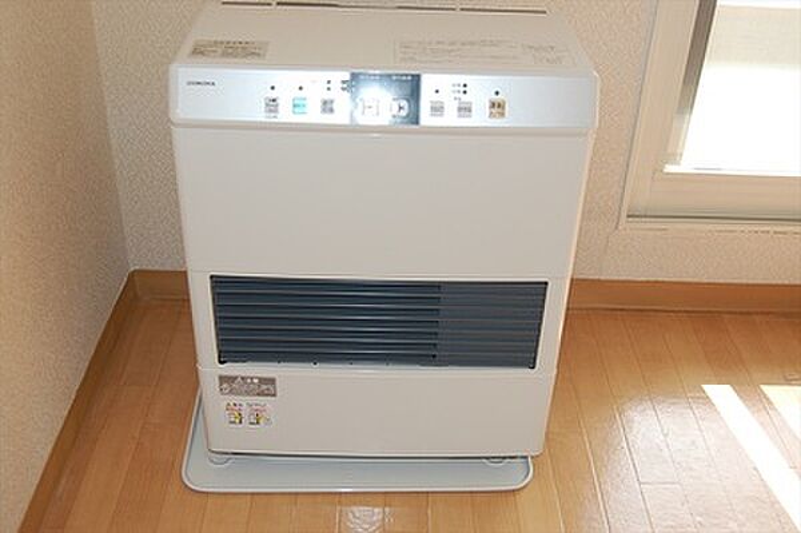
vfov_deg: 34.2
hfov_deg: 49.6
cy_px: 266
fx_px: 867
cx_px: 400
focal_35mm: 39
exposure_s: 1/250
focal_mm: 26
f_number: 4.2
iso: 400
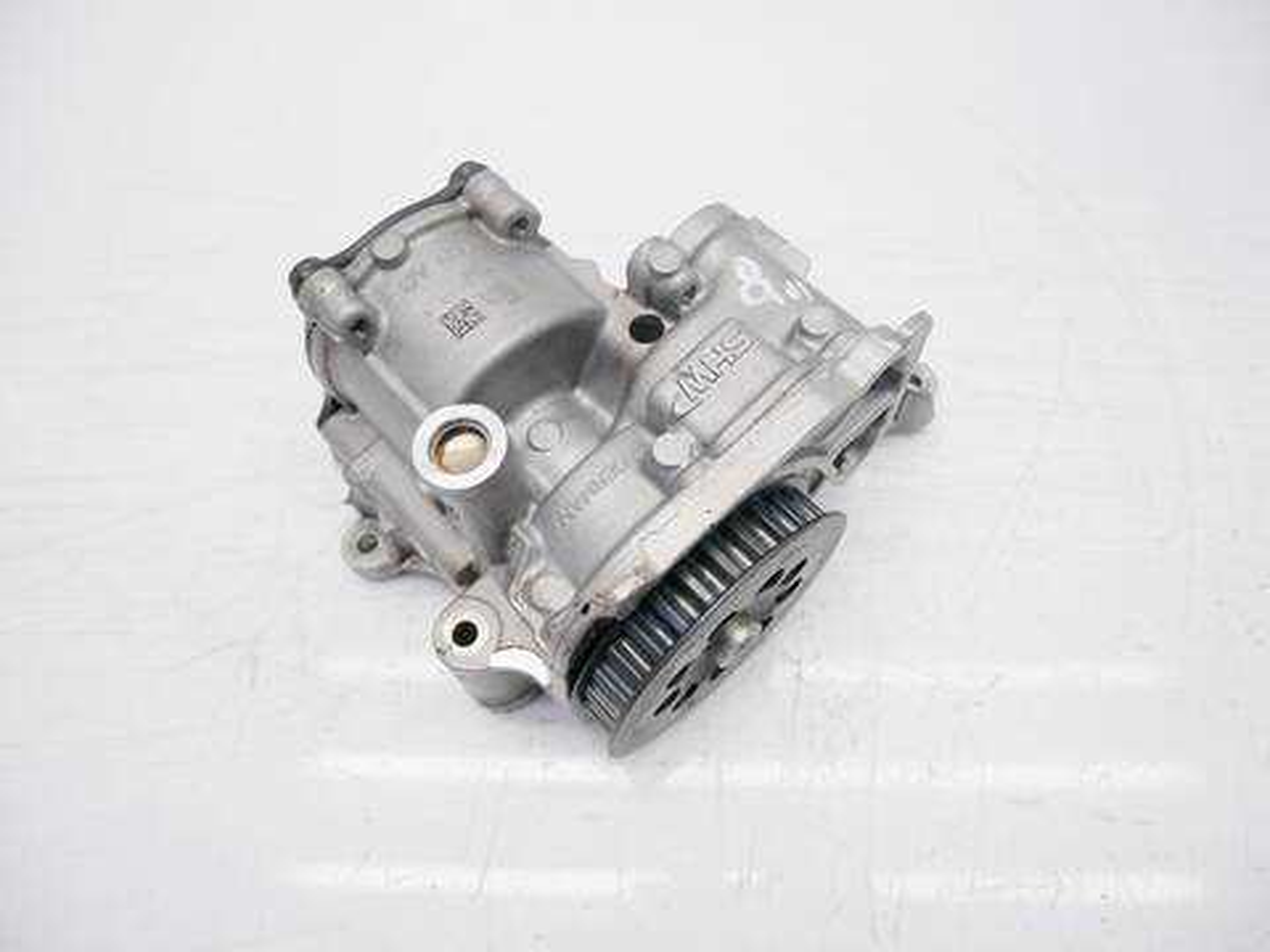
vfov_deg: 56.8
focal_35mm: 24
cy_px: 476
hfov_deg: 71.6
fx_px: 881
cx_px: 635
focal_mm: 12
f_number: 4
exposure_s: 1/125
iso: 200
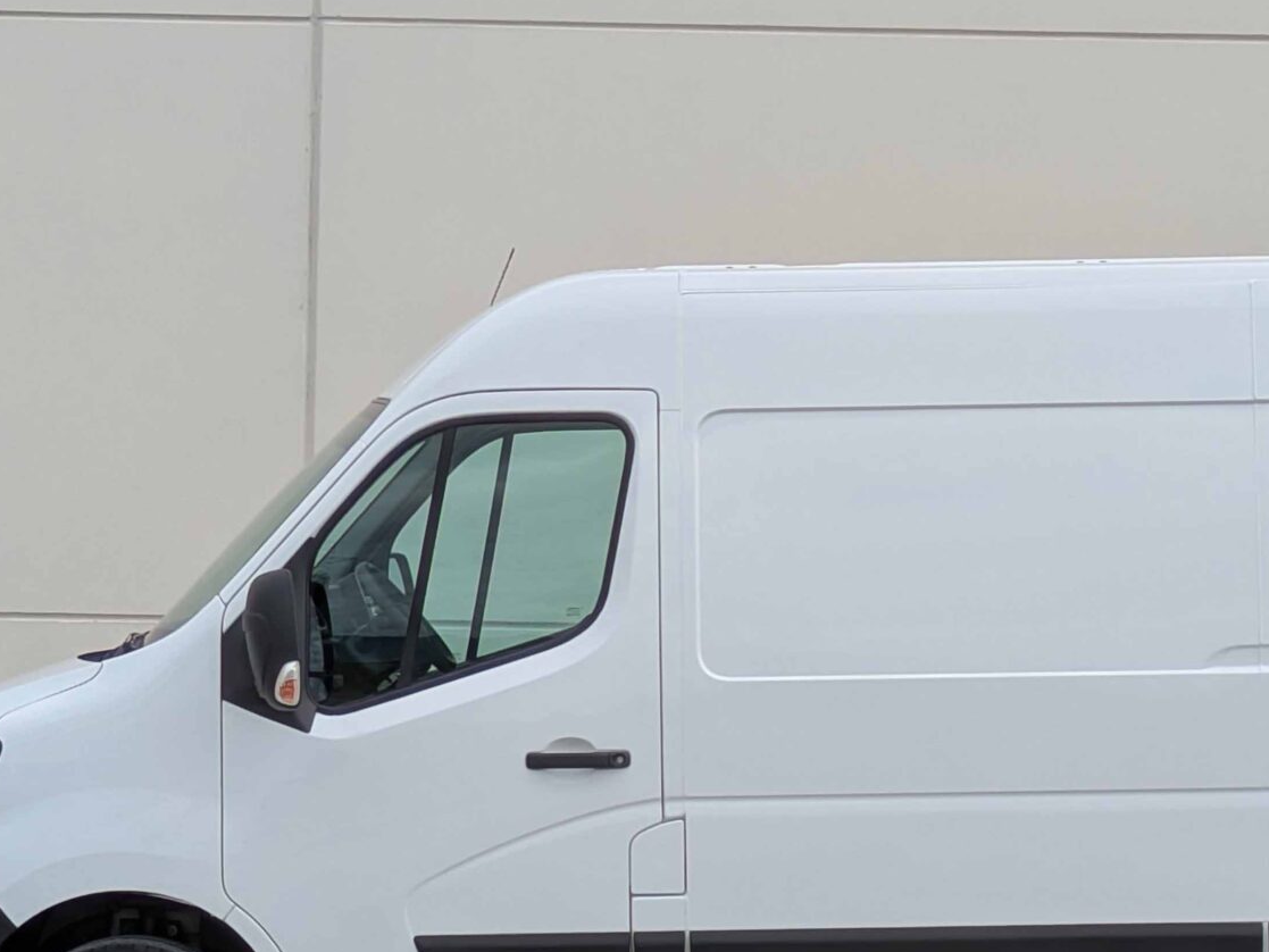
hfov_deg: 42.1
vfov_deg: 32.1
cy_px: 740
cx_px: 898
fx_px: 1613
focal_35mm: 44
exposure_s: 1/3200
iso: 80
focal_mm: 6.86
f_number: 1.8
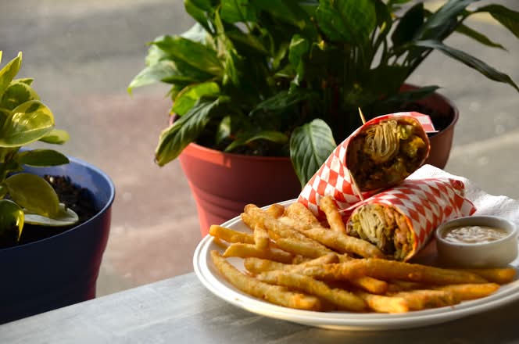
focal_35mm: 112
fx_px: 1619
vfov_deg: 12.1
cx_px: 260
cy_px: 172
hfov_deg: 18.2
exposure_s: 1/160
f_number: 6.3
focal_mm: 75
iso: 200
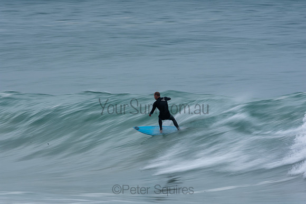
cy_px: 102
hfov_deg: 2.7
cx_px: 153
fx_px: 6376
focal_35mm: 750
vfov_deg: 1.8
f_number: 25
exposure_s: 1/25
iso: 100
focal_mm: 500
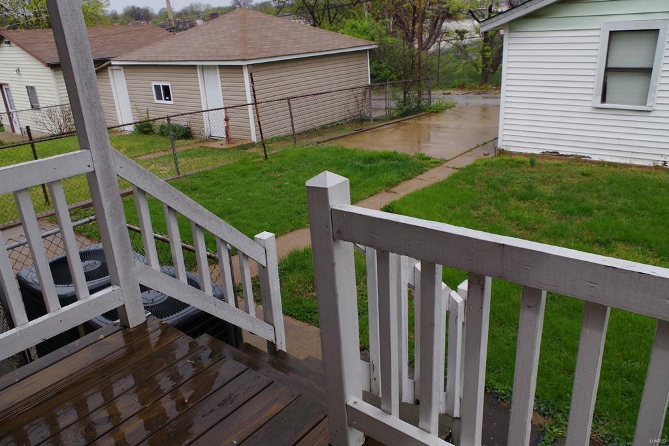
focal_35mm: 27
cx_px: 334
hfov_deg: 67.4
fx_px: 502
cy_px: 223
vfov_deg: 47.9
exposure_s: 1/320
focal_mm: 18
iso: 200
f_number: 7.1
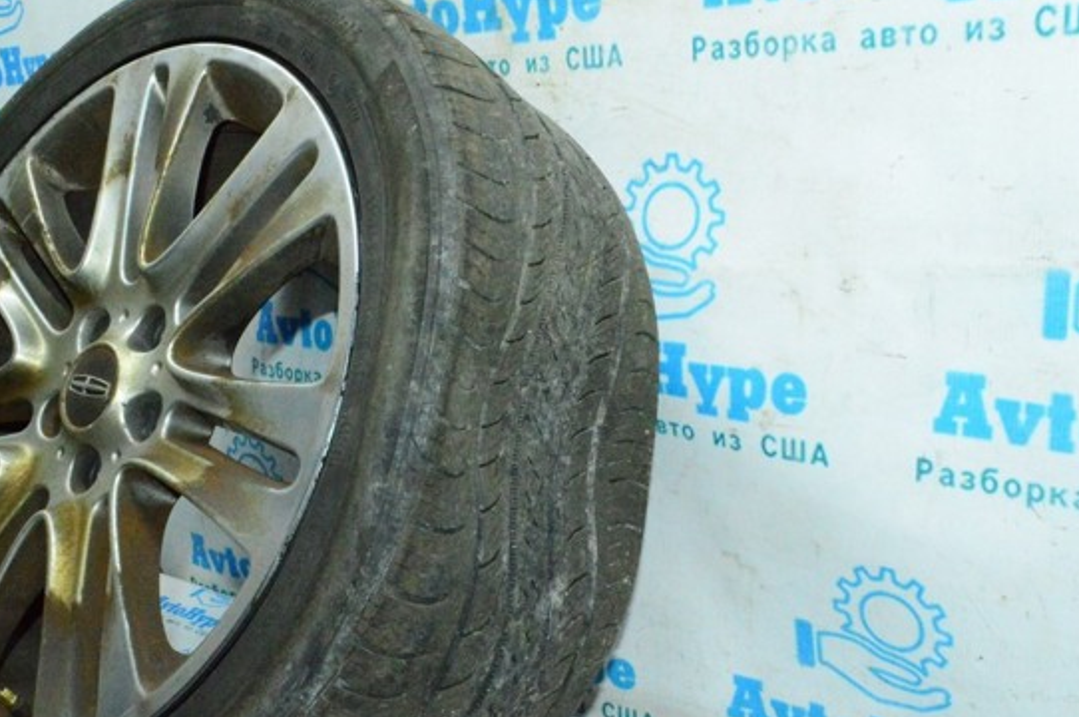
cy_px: 381
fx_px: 1167
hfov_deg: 49.6
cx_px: 522
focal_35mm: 39
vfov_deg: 34.1
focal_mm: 22
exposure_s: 1/80
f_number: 25
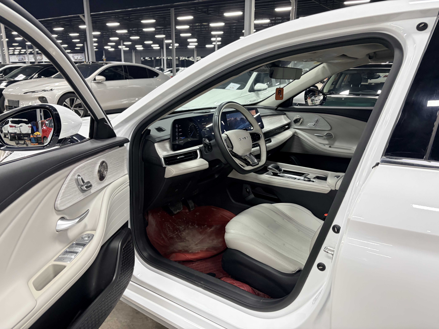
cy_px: 164
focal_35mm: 26
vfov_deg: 53.1
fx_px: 330
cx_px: 220
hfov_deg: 67.3
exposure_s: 1/50
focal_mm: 5.96
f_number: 1.6
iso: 160
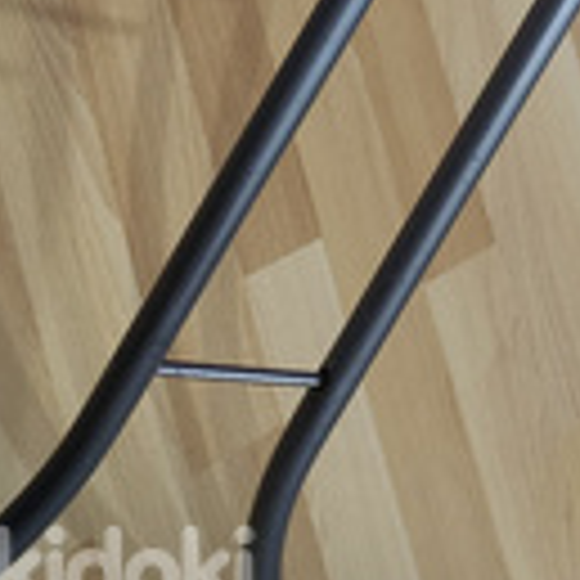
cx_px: 650
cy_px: -400
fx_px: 1554
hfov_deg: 20.1
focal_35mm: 82
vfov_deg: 17.8
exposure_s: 1/33
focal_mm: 5
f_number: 1.8
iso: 640
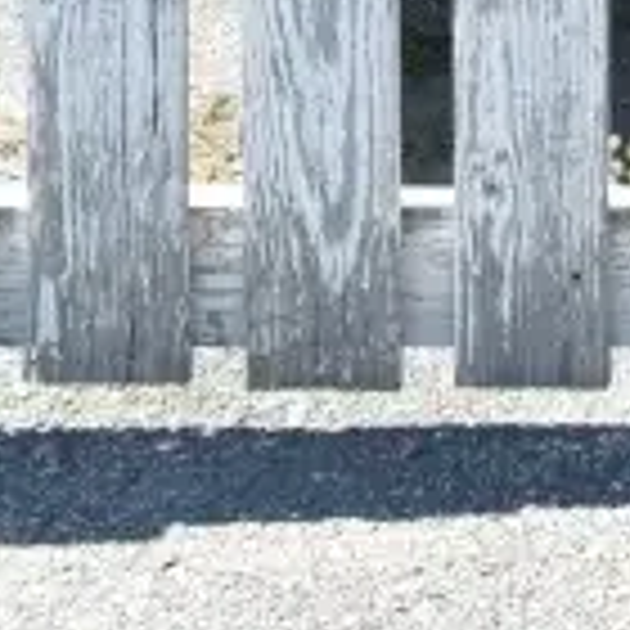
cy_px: -1035
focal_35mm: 200
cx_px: 1040
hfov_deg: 8.5
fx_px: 4118
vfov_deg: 7.9
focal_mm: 24
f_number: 7.1
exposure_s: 1/200
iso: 200
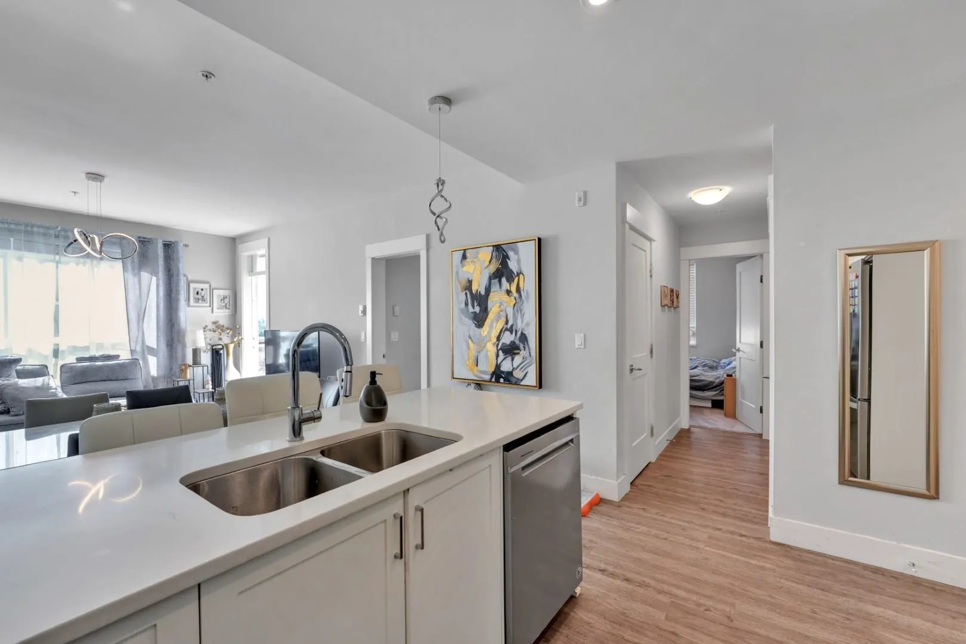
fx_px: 405
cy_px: 322
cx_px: 483
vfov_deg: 77.0
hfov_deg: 100.0
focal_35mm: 15
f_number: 8
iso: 400
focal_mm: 15.1
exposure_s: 1/30
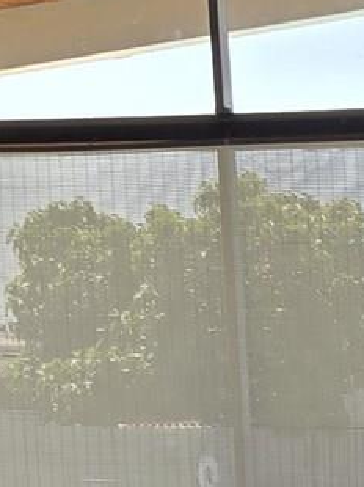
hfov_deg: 8.1
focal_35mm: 171
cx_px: 799
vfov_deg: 11.0
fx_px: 2401
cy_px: 815
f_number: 1.8
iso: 25
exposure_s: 1/765
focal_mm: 5.4
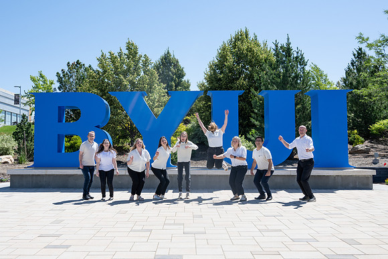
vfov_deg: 34.7
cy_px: 131
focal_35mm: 38
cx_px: 167
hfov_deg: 50.0
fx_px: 414
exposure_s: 1/400
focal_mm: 26.5
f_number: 8
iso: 200
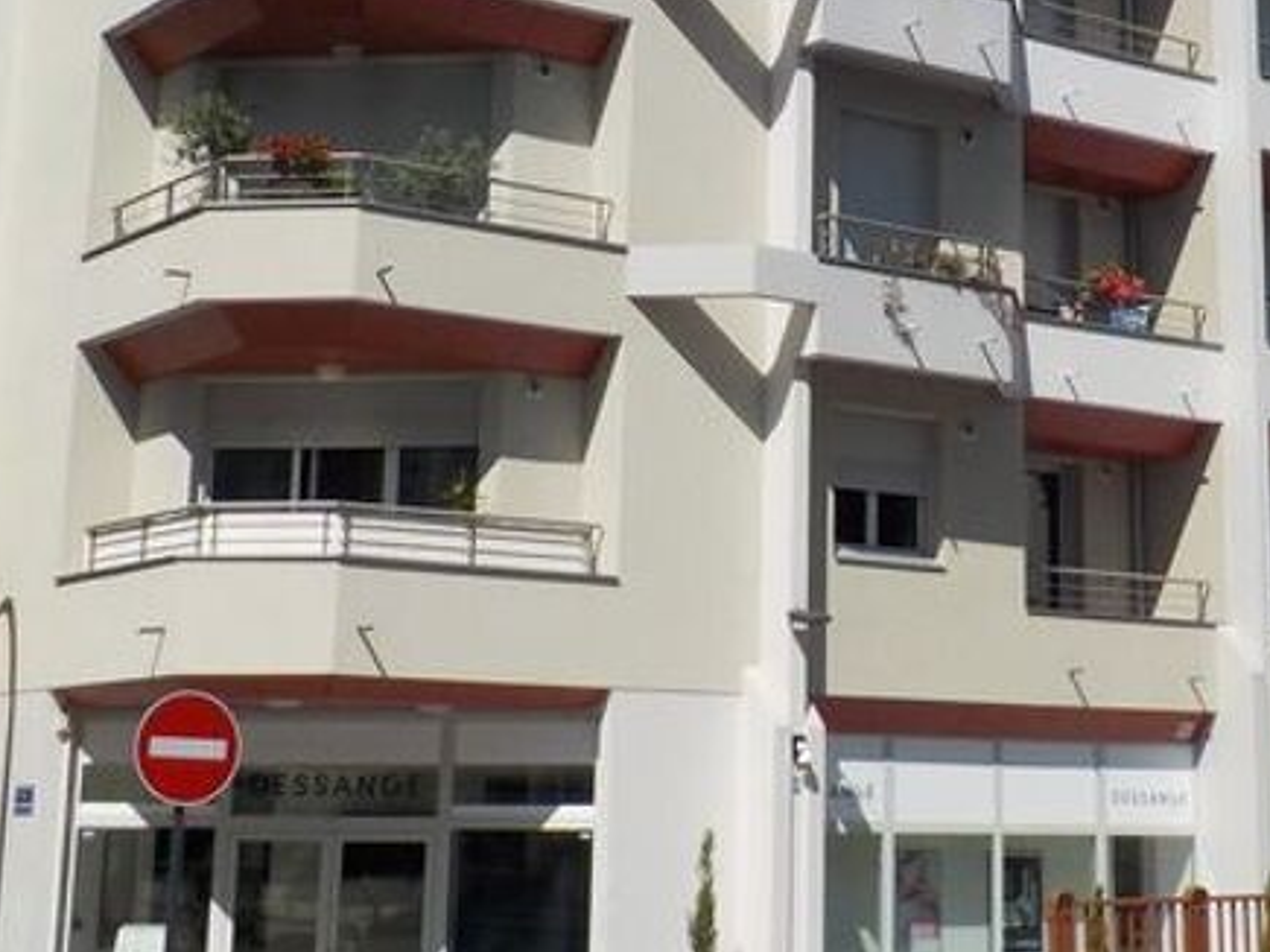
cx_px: 899
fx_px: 2531
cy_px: 237
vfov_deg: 21.1
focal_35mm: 69
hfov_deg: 27.9
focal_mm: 4.1
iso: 125
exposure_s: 1/500
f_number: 6.6
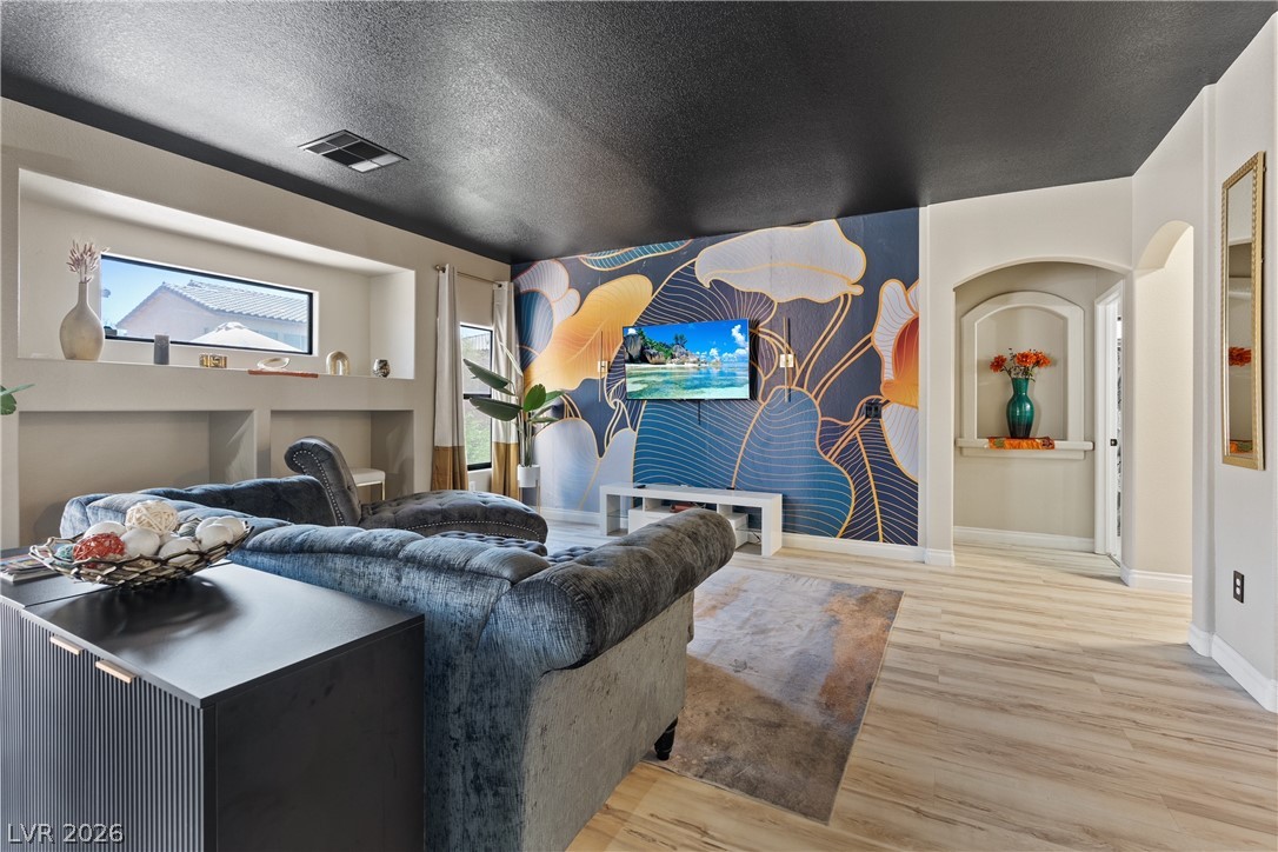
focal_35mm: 16
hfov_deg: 96.7
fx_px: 568
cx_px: 639
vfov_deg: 73.7
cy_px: 426
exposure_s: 1
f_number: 8
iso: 800
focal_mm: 16
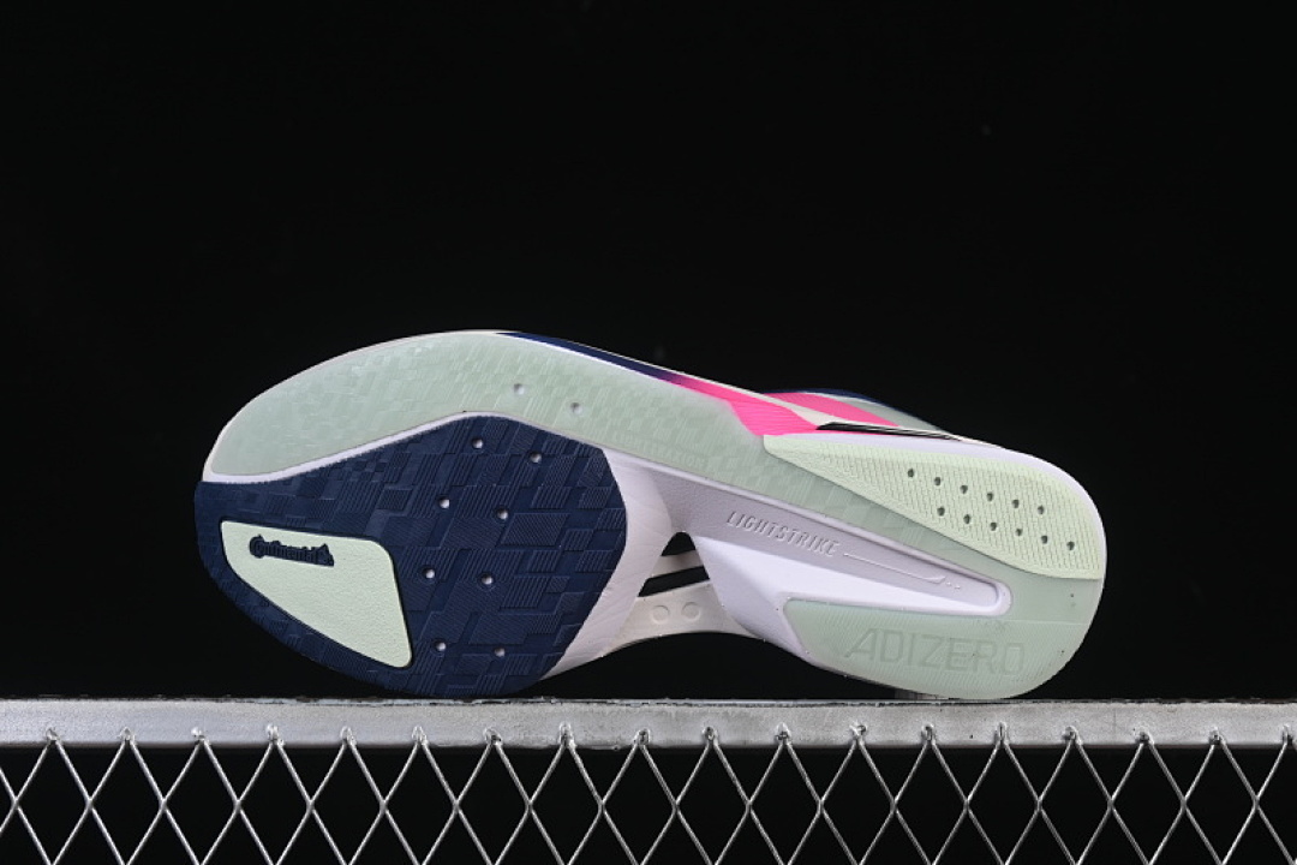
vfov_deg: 18.2
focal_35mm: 75
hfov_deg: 27.0
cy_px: 432
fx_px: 2702
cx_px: 648
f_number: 8
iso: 160
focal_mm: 50
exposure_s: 1/80
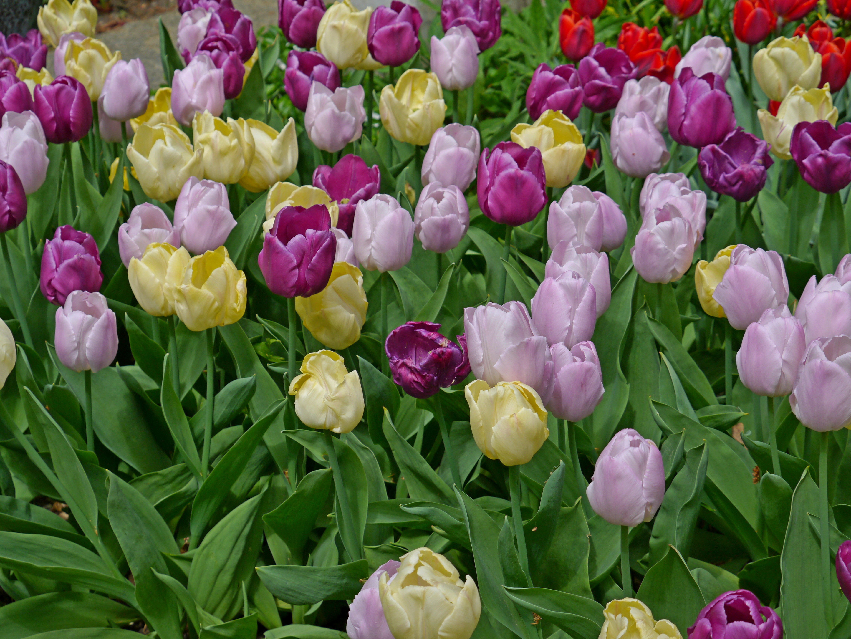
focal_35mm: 90
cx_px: 426
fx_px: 2213
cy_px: 320
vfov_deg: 16.4
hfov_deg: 21.8
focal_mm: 45
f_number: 6.3
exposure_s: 1/500
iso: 160
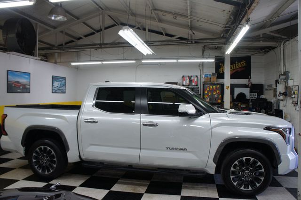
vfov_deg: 47.9
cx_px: 150
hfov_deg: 67.4
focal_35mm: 27
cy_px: 100
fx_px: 226
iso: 200
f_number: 4.5
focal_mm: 18
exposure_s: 1/40
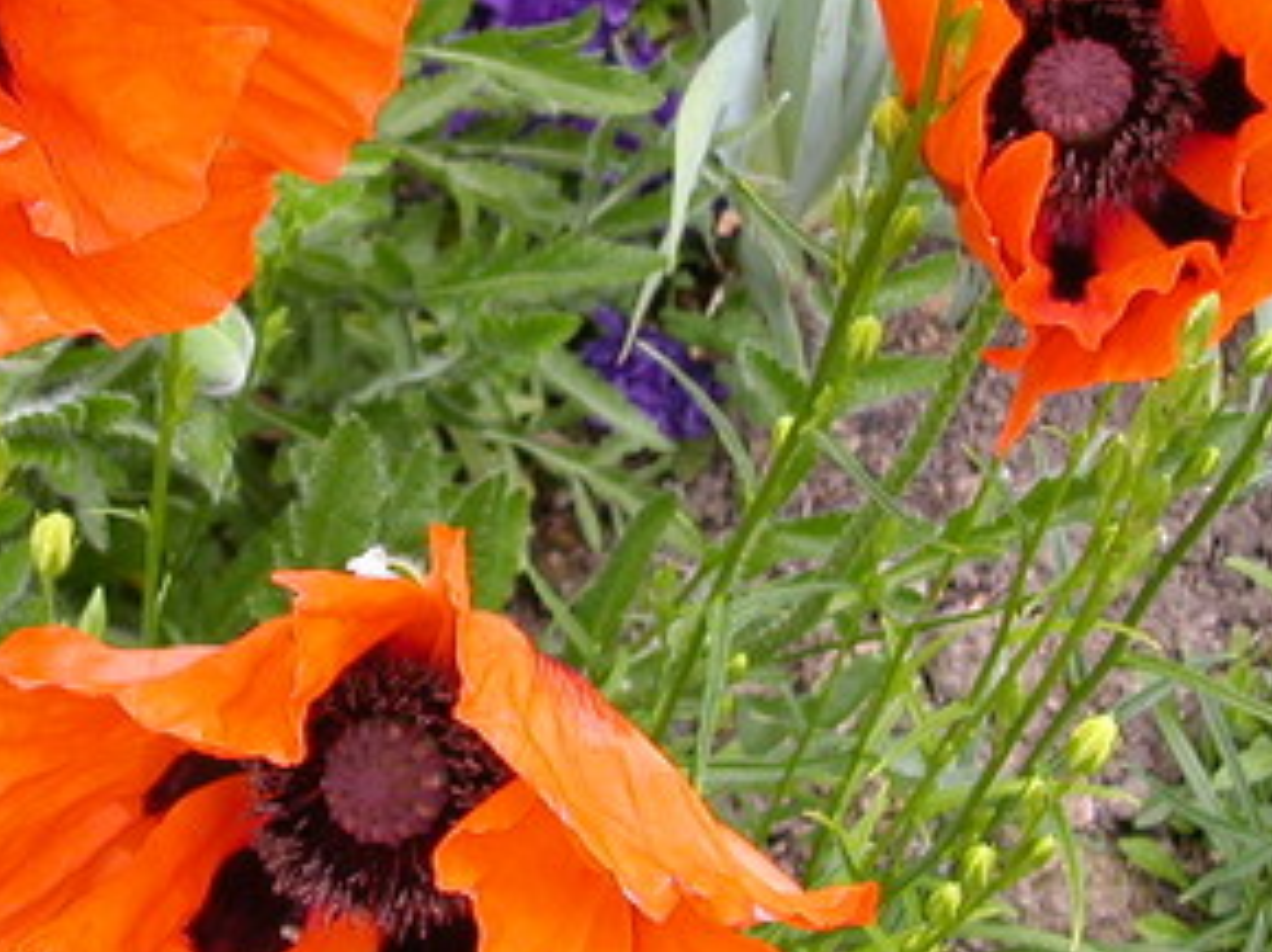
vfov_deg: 21.2
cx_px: 404
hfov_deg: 28.0
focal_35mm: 69
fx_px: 2533
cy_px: 318
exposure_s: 1/235
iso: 100
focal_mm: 5.6
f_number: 2.7
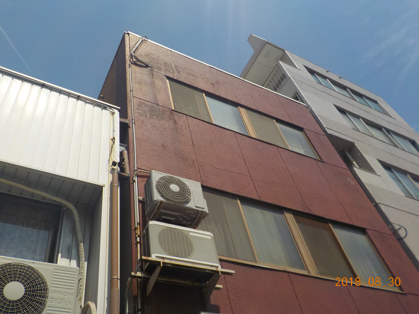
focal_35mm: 30
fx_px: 363
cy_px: 157
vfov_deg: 46.8
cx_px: 210
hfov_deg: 60.0
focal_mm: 4.1
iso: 125
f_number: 6.6
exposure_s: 1/640
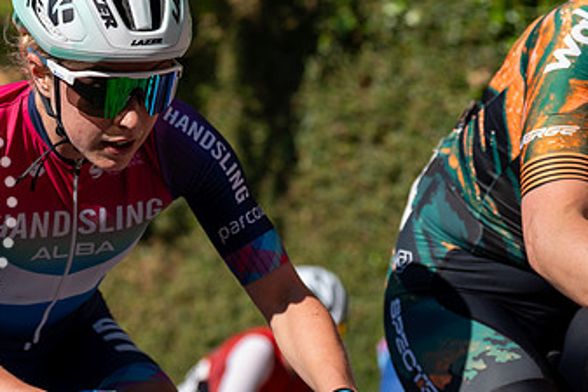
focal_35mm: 130
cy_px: 89
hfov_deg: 15.6
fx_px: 2124
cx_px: 84
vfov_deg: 10.5
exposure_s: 1/1000
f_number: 3.5
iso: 100
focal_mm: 70
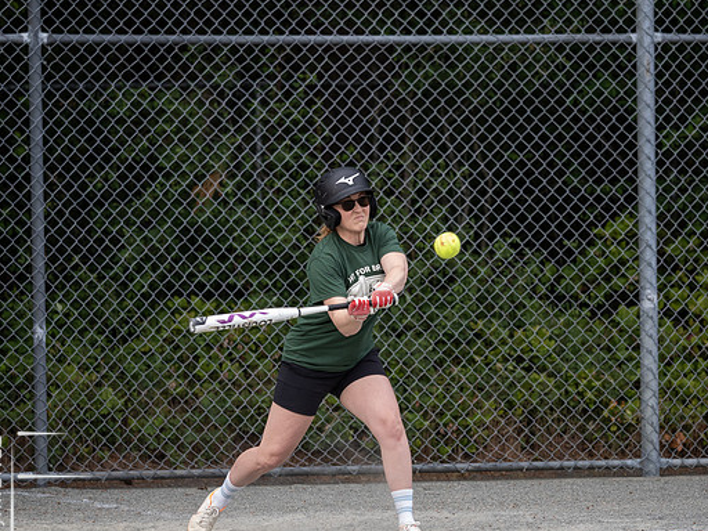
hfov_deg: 5.8
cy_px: 281
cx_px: 342
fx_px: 6954
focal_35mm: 340
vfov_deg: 4.4
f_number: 2.8
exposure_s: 1/1600
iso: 640
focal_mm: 150
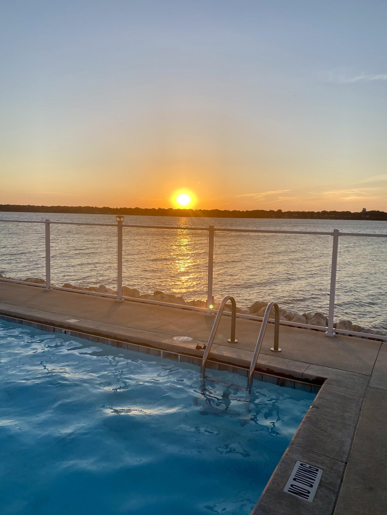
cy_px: 258
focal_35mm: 26
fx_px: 388
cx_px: 194
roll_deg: -0.5
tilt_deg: -5.2
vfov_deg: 67.3
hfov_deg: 53.1
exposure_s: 1/1754
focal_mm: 4.25
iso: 32
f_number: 1.8
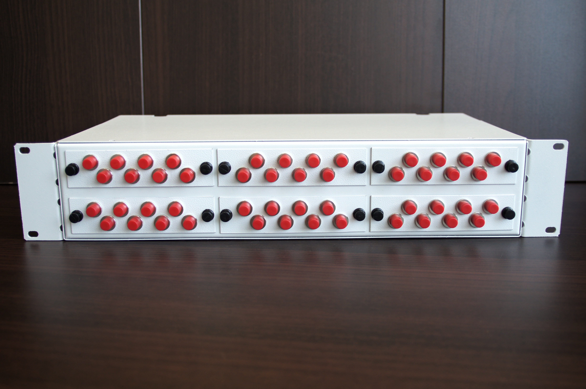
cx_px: 293
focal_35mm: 36
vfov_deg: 36.8
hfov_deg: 53.2
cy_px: 194
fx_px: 585
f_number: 3.5
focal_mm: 24
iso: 160
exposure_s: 1/40
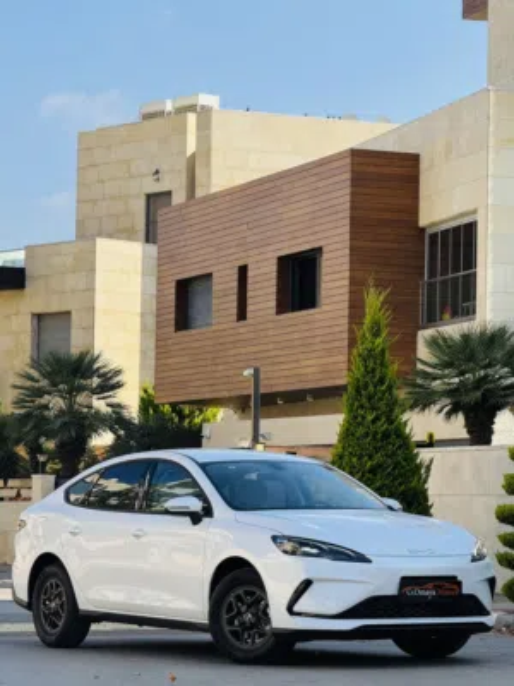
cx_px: 257
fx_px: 2376
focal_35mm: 120
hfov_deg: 12.3
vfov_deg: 16.4
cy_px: 343
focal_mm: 15.66
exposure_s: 1/1018
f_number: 2.8
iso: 50
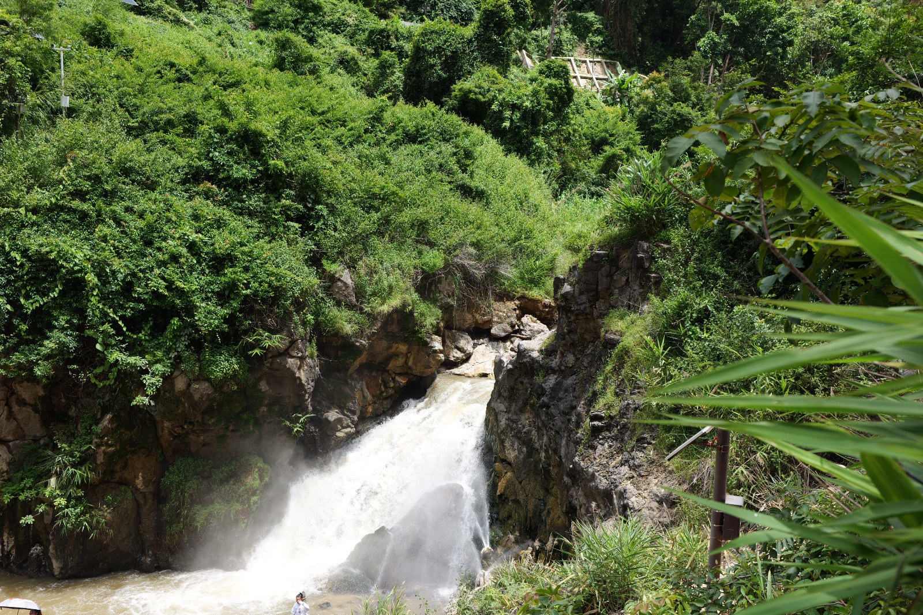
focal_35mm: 35
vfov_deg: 37.8
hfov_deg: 54.4
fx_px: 897
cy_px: 308
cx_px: 462
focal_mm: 35
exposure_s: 1/250
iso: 100
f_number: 5
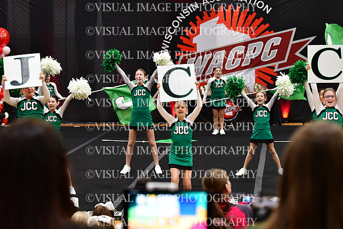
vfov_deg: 13.0
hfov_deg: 19.5
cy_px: 114
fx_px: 1001
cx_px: 172
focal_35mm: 105
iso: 4000
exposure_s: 1/500
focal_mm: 70
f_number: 3.5
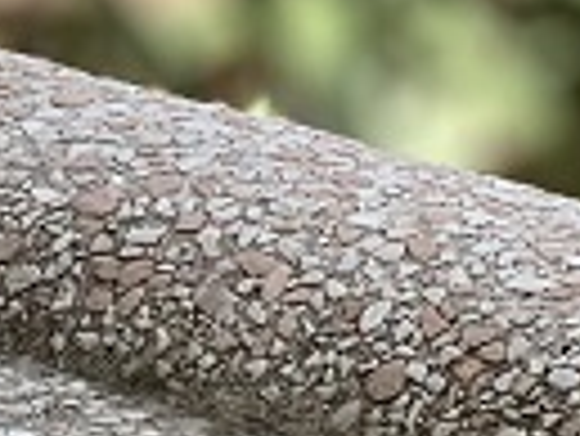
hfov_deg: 4.7
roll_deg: -1.4
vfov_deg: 3.6
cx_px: -1277
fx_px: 6775
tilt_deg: -24.2
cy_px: 1236
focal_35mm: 404
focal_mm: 6
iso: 16
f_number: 2.4
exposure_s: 1/165
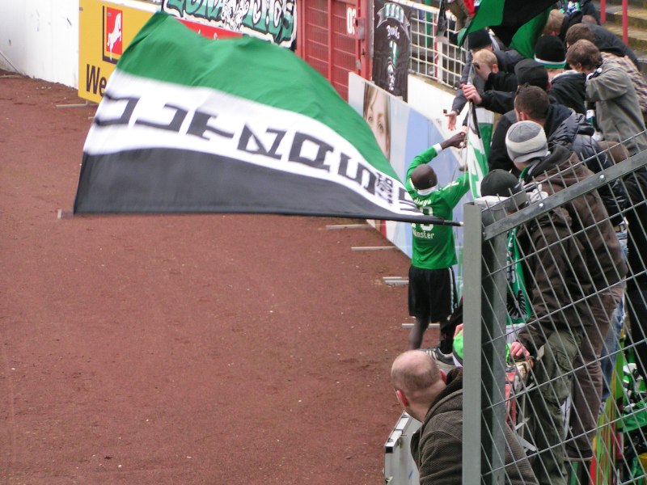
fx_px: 2448
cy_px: 242
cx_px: 324
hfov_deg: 15.1
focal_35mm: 131
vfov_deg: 11.3
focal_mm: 20
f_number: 3.5
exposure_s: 1/160
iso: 100
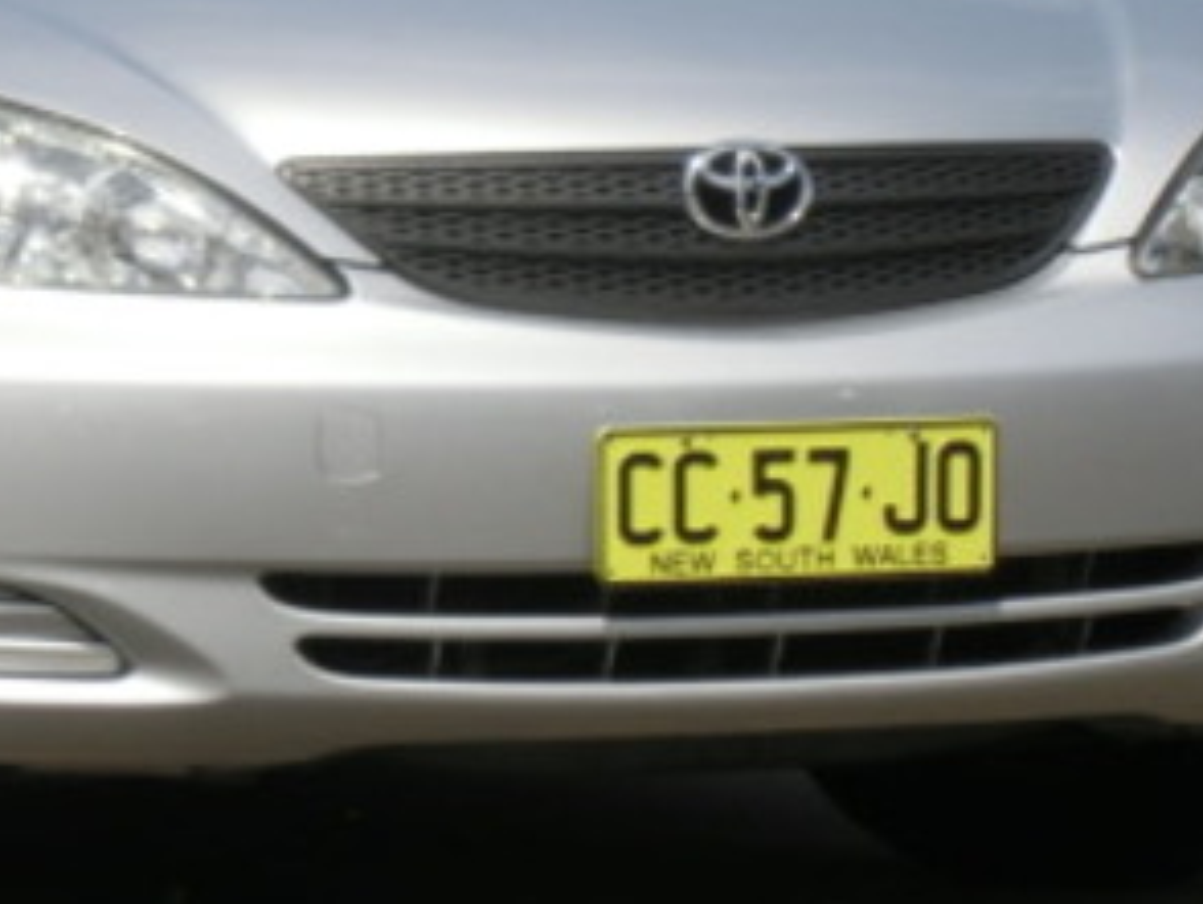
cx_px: -20
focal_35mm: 359
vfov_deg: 4.1
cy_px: 29
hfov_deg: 5.5
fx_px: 12486
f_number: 5.8
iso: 80
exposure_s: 1/640
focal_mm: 23.6
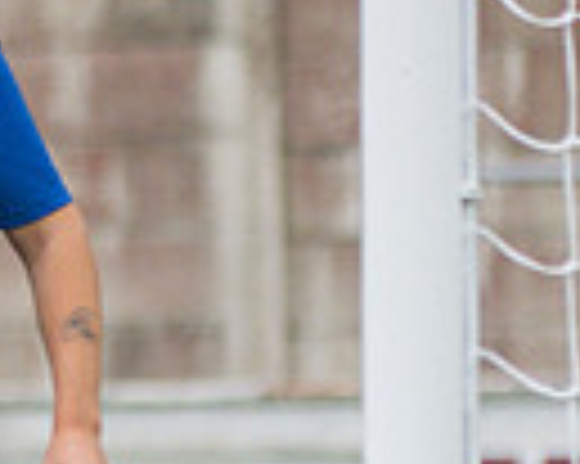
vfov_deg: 1.3
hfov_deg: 1.6
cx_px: -372
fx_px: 20875
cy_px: 626
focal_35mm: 1217
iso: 320
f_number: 4
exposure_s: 1/1250
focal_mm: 145
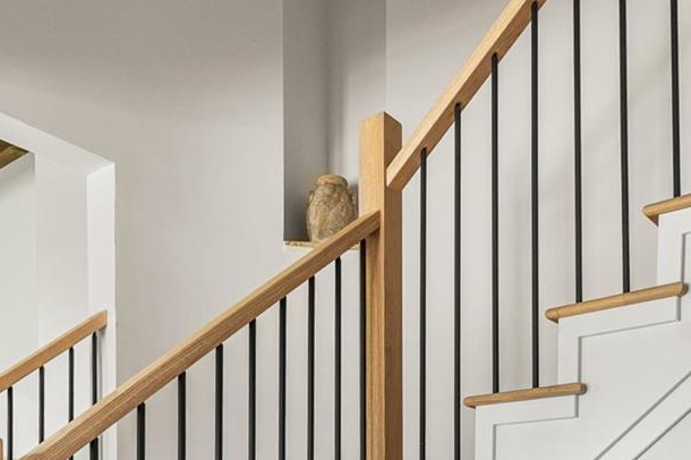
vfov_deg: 27.7
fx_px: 806
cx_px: 365
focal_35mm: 42
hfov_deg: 46.4
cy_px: 561
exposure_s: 1/10
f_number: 8
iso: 500
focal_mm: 16
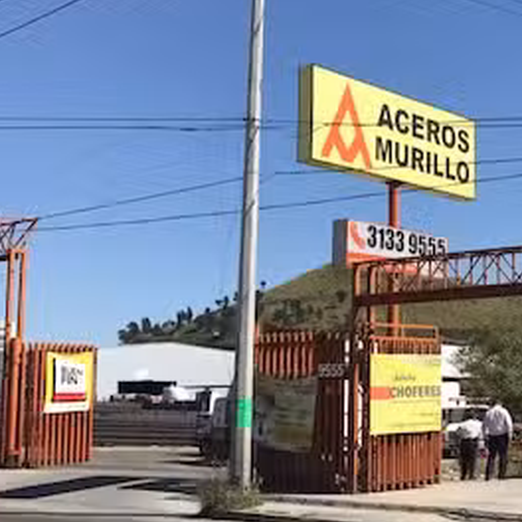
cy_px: 301
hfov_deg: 25.7
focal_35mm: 60
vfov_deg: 28.6
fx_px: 1024
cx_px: 623
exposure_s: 1/2591
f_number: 1.8
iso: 20
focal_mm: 3.99
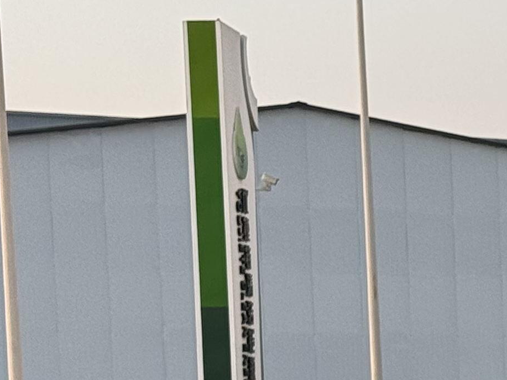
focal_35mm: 211
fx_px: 3091
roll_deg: +1.2
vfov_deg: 6.9
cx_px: 940
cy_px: 706
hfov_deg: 8.9
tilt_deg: -4.4
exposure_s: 1/888
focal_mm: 6.86
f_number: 1.78
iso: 64
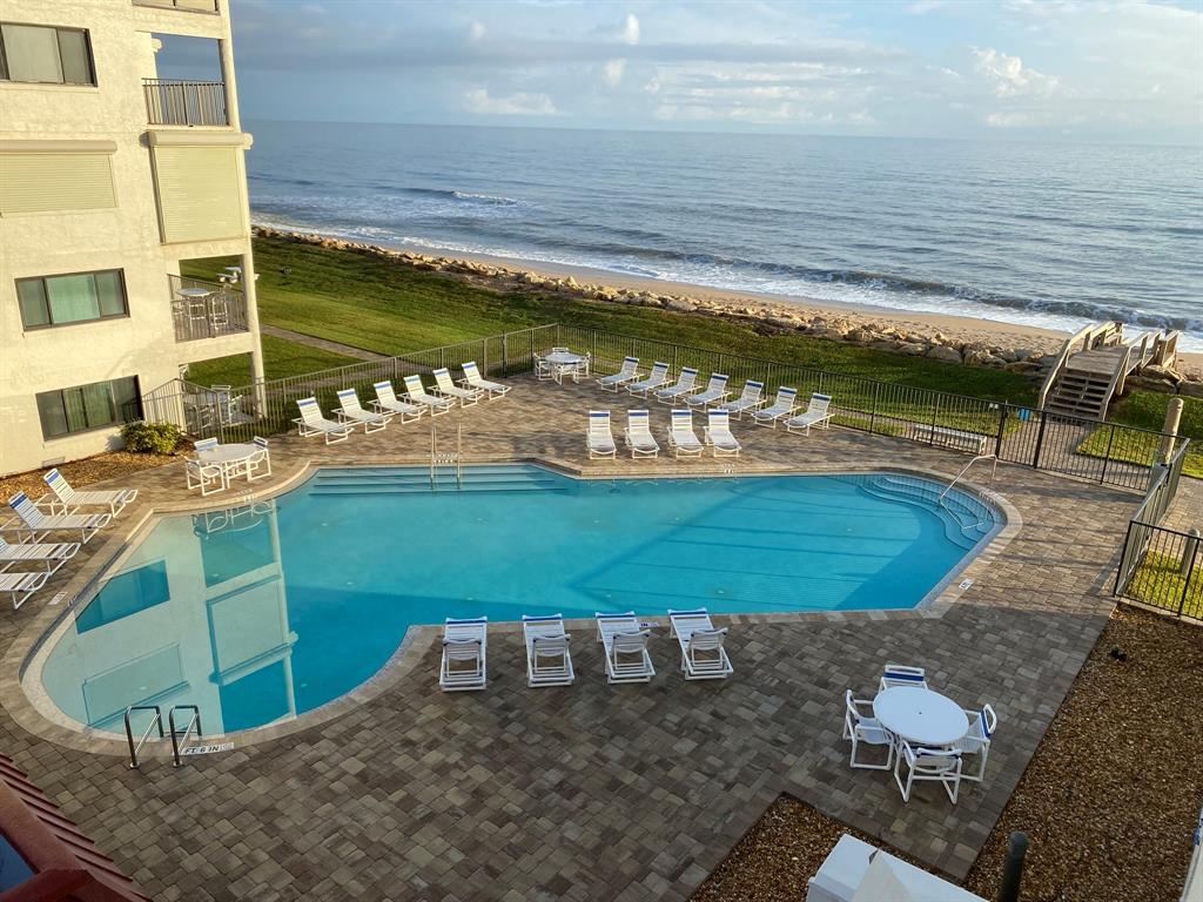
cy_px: 451
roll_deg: -0.7
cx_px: 602
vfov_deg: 53.1
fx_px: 904
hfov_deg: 67.3
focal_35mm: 26
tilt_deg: -18.6
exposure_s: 1/1504
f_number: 1.8
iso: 32
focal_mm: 4.25
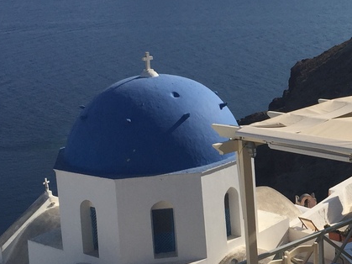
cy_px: 143
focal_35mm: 83
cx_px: 347
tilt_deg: -15.9
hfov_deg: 22.7
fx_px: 844
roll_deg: +0.1
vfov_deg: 17.8
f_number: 2.2
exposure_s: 1/3597
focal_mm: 4.15
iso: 32
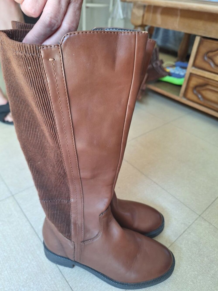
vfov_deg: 73.9
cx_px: 109
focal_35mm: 23
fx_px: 193
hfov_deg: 58.9
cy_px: 146
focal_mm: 5.54
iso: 64
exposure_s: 1/50
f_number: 1.8
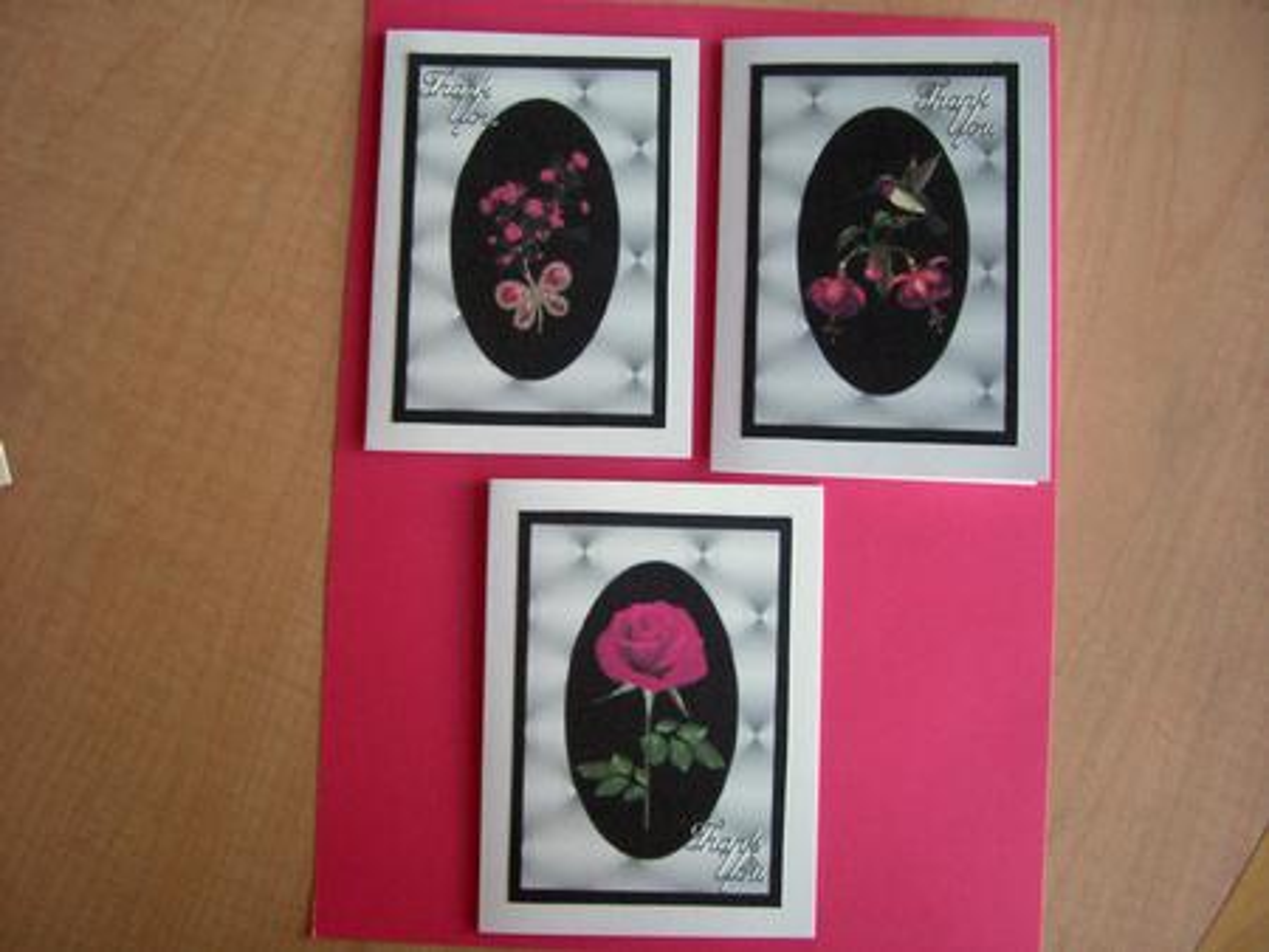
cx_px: 634
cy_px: 476
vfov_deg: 37.8
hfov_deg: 49.0
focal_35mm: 38
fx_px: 1394
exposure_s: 1/100
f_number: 2.7
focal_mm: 6.2
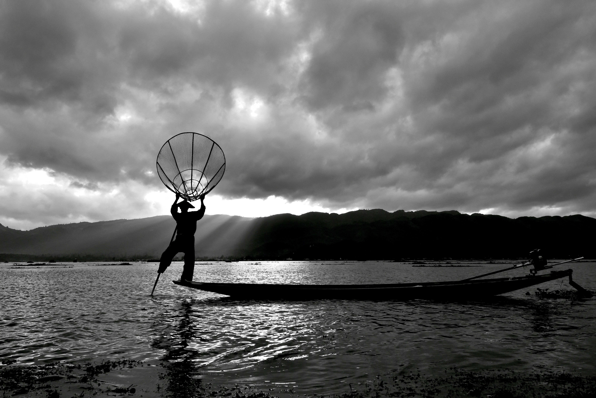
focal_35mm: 35
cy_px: 199
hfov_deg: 54.4
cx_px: 298
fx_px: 580
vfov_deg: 37.9
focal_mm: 35
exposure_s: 1/640
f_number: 13
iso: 400
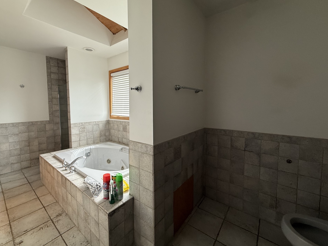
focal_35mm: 15
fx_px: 142
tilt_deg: -2.8
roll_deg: +0.3
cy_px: 115
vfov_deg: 81.6
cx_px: 154
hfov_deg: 98.1
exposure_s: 1/99
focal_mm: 2.22
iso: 200
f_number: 2.2
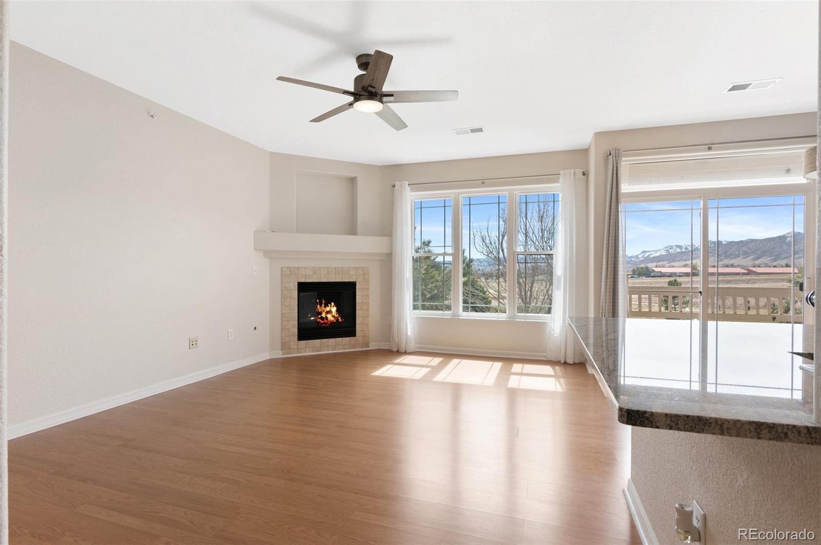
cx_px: 410
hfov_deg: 93.3
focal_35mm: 17
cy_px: 272
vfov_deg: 70.3
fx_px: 387
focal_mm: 17
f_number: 8
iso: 400
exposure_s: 1/40
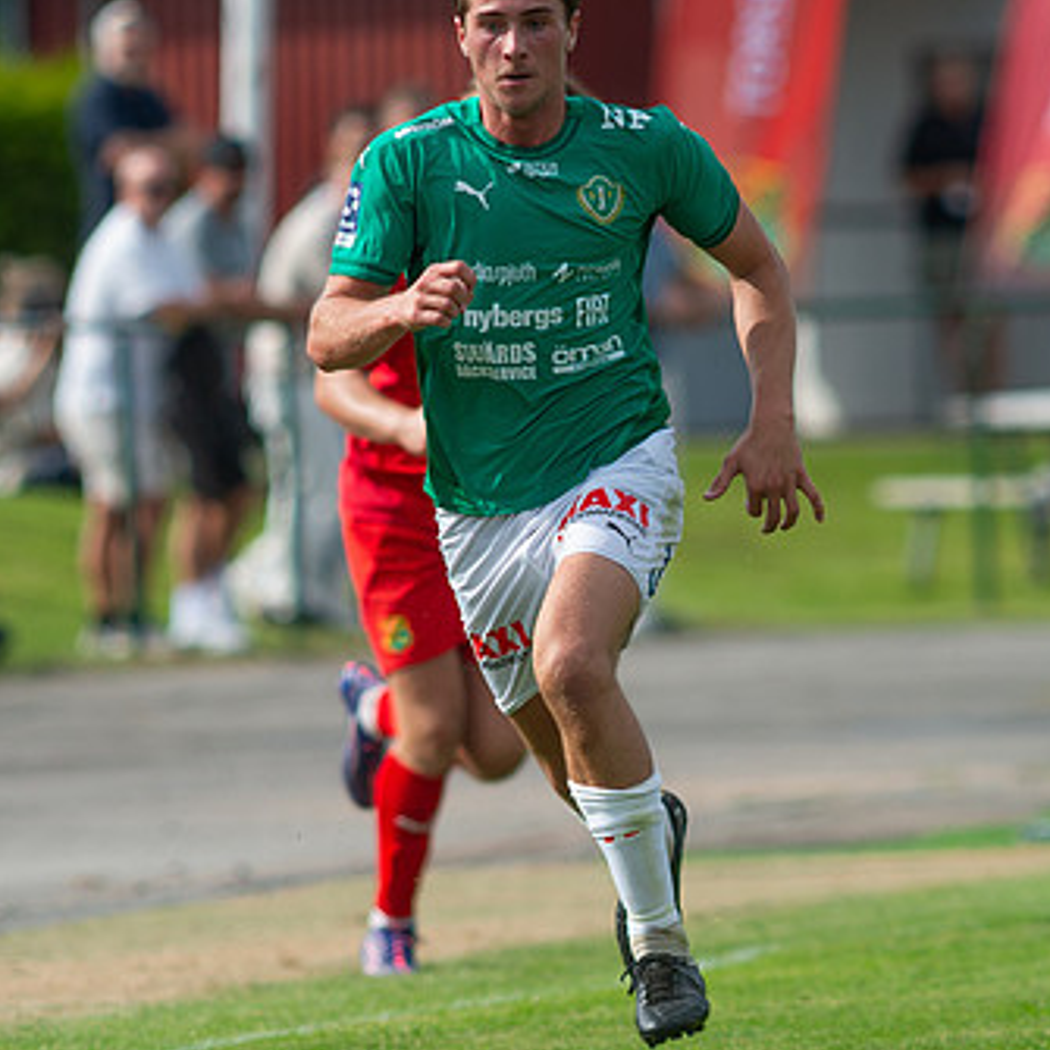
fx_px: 28106
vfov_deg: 2.1
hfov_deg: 2.1
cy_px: 622
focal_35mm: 819
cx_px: 591
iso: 250
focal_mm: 420
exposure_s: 1/1600
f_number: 4.5
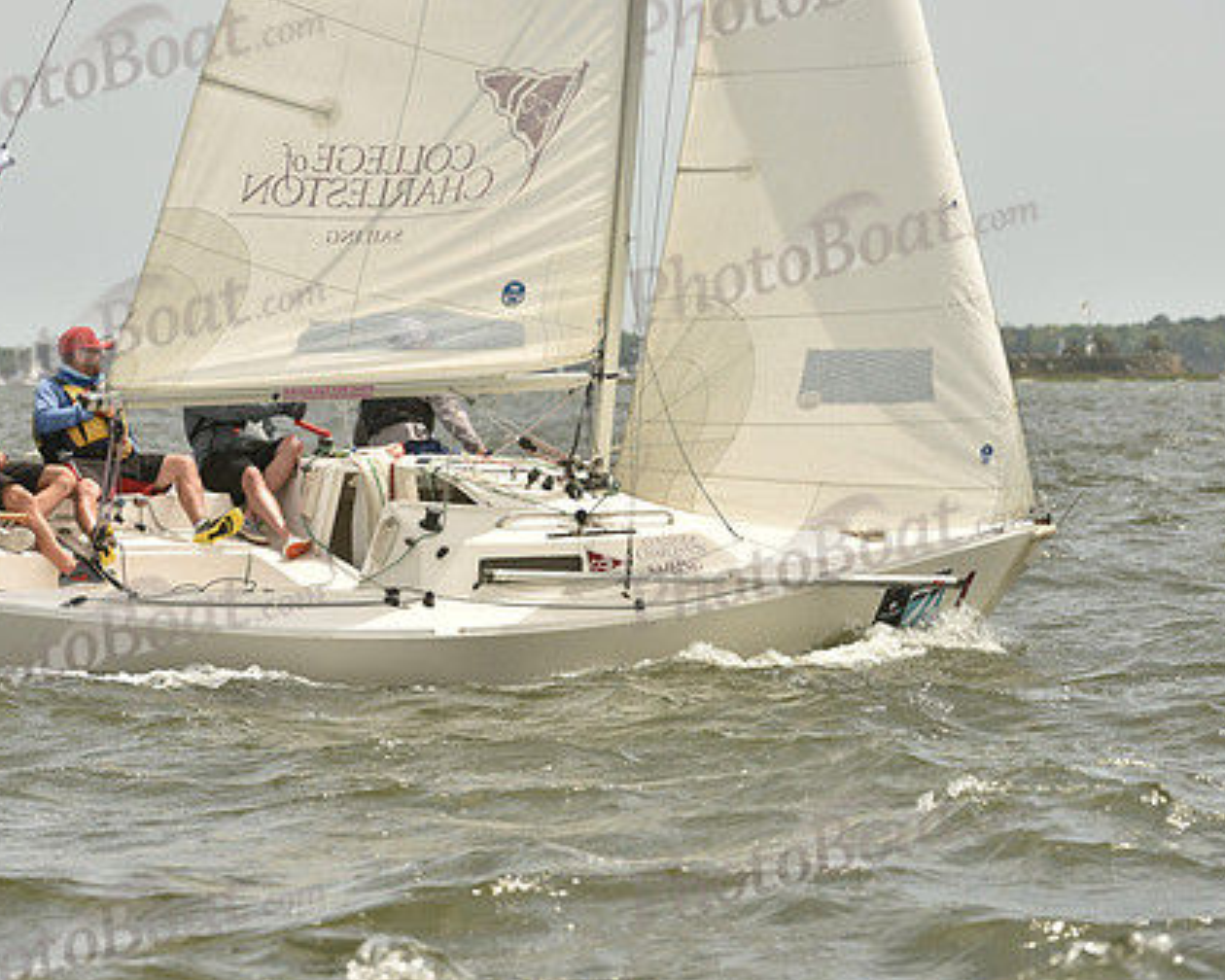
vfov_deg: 6.0
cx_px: 478
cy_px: 445
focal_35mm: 259
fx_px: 9390
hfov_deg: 7.5
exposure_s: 1/1250
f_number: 7.1
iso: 320
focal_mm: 200
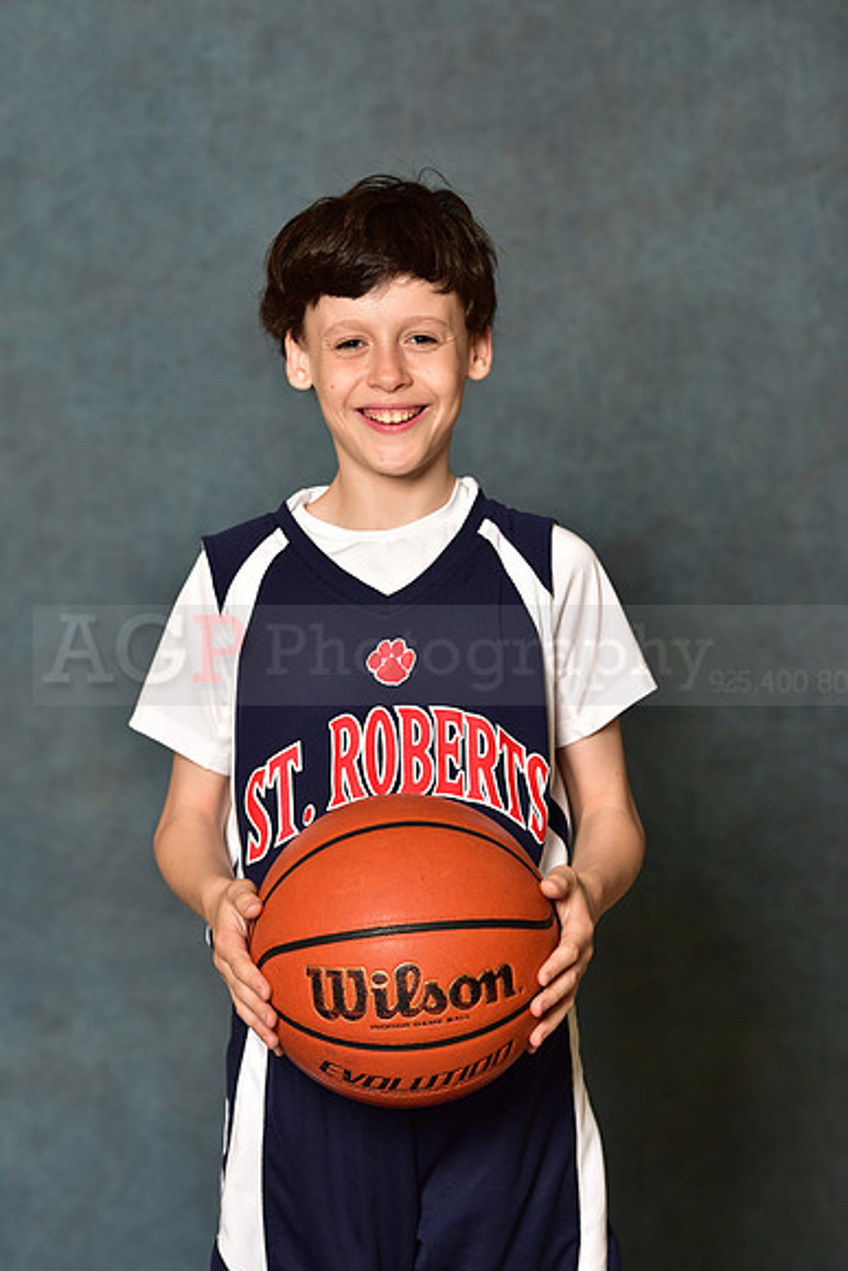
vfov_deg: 15.8
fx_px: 4590
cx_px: 424
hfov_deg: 10.6
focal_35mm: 130
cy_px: 636
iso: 320
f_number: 4.5
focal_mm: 130
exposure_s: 1/200
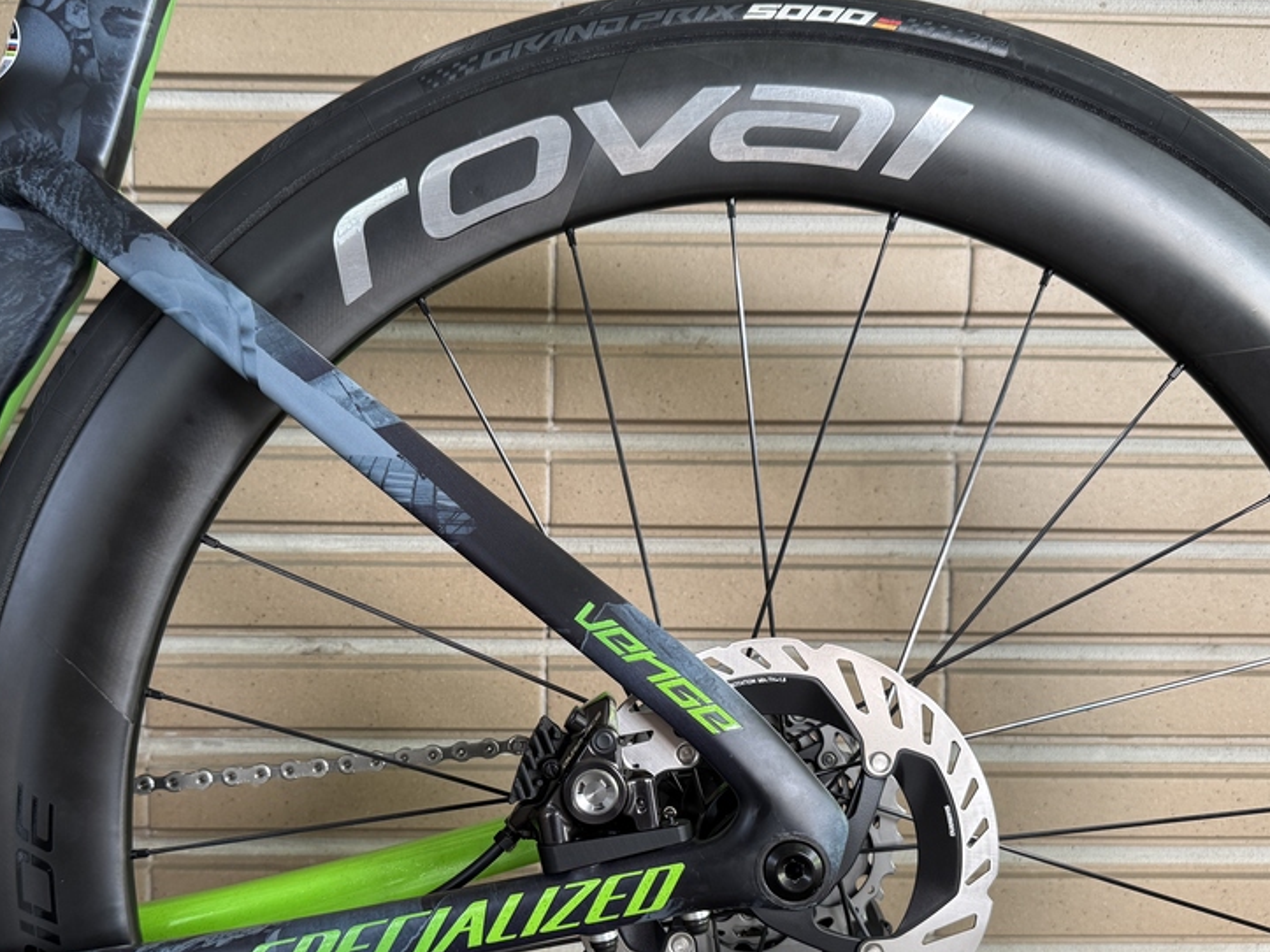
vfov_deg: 41.6
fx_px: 1247
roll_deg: -0.9
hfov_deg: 53.8
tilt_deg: -7.1
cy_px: 580
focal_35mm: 34
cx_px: 543
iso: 200
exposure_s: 1/83
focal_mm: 6.76
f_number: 1.78
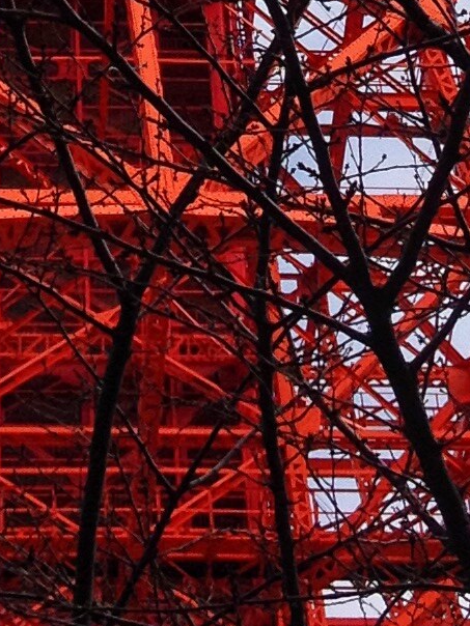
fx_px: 3422
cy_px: -553
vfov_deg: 9.8
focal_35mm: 189
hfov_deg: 7.8
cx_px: 32
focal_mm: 4.28
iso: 50
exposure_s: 1/1842
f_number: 2.4
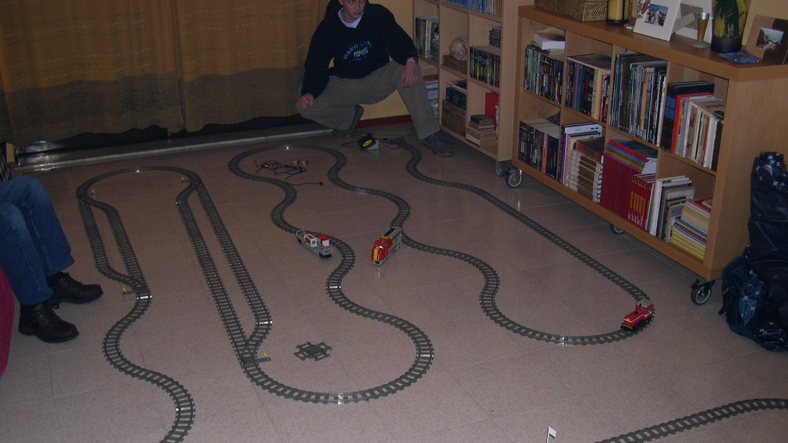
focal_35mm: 42
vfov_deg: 28.2
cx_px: 391
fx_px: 878
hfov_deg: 48.4
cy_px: 290
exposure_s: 1/60
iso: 151
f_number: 2.8
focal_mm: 8
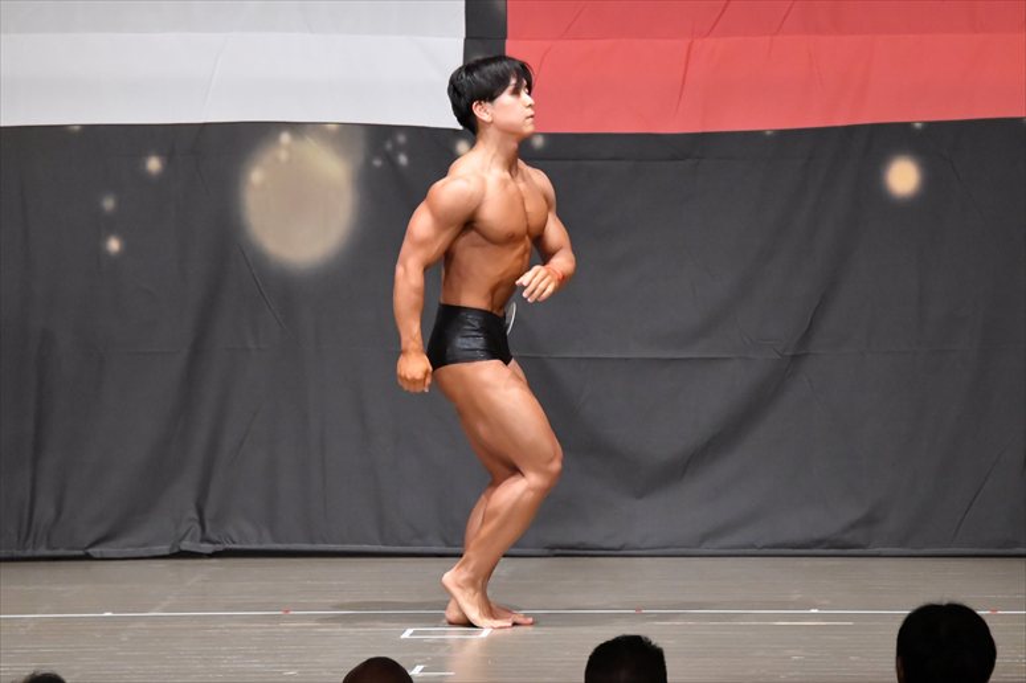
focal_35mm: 225
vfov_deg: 6.1
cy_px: 342
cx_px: 513
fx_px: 6409
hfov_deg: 9.2
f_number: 5.6
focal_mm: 150
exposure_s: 1/400
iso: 8000
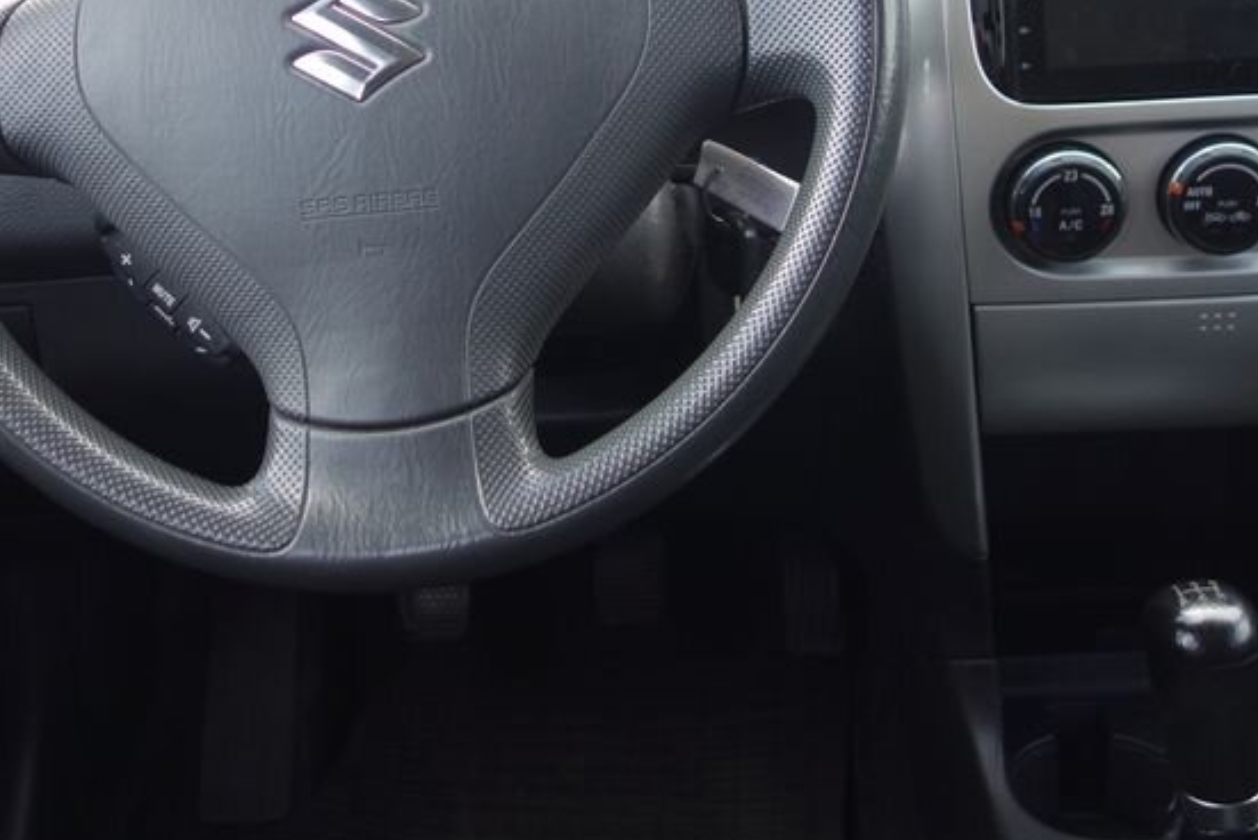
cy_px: 152
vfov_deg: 25.5
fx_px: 1818
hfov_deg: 38.2
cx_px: 658
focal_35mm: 52
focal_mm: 10.4
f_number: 1.8
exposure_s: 1/250
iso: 125
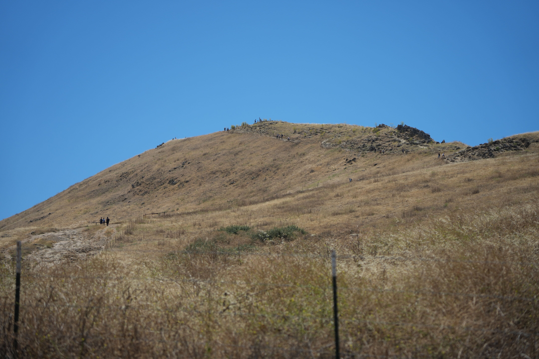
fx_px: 1722
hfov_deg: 17.8
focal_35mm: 115
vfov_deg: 11.9
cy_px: 180
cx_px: 270
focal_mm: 115
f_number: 5.6
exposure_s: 1/2000
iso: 320
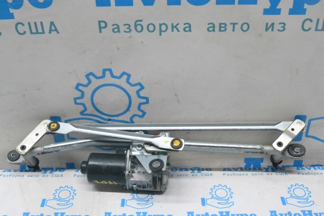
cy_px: 108
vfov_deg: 29.8
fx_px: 405
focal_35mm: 45
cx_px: 162
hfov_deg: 43.6
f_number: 10
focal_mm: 30
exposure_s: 1/160
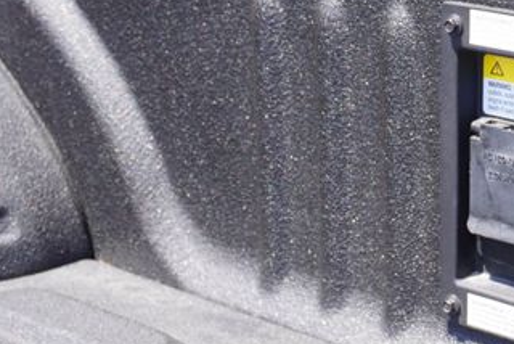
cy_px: 130
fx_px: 1458
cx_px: 498
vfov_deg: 13.4
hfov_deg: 19.5
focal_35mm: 102
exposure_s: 1/80
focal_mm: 34
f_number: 7.1
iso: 100
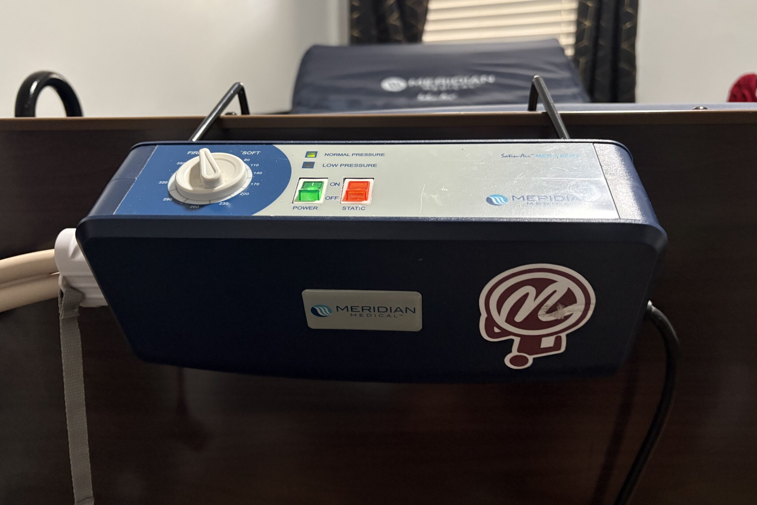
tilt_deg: -11.2
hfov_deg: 65.5
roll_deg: +0.3
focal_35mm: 28
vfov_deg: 46.4
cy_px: 237
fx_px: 589
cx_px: 374
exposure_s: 1/40
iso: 640
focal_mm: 5.96
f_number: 1.6
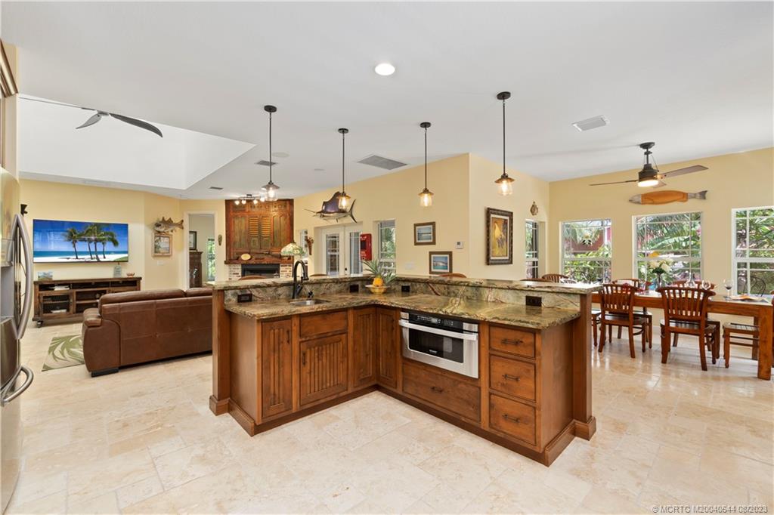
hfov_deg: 100.4
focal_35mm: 15
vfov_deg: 77.3
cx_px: 387
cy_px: 258
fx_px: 322
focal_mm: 10
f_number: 8
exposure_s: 1/2
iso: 400
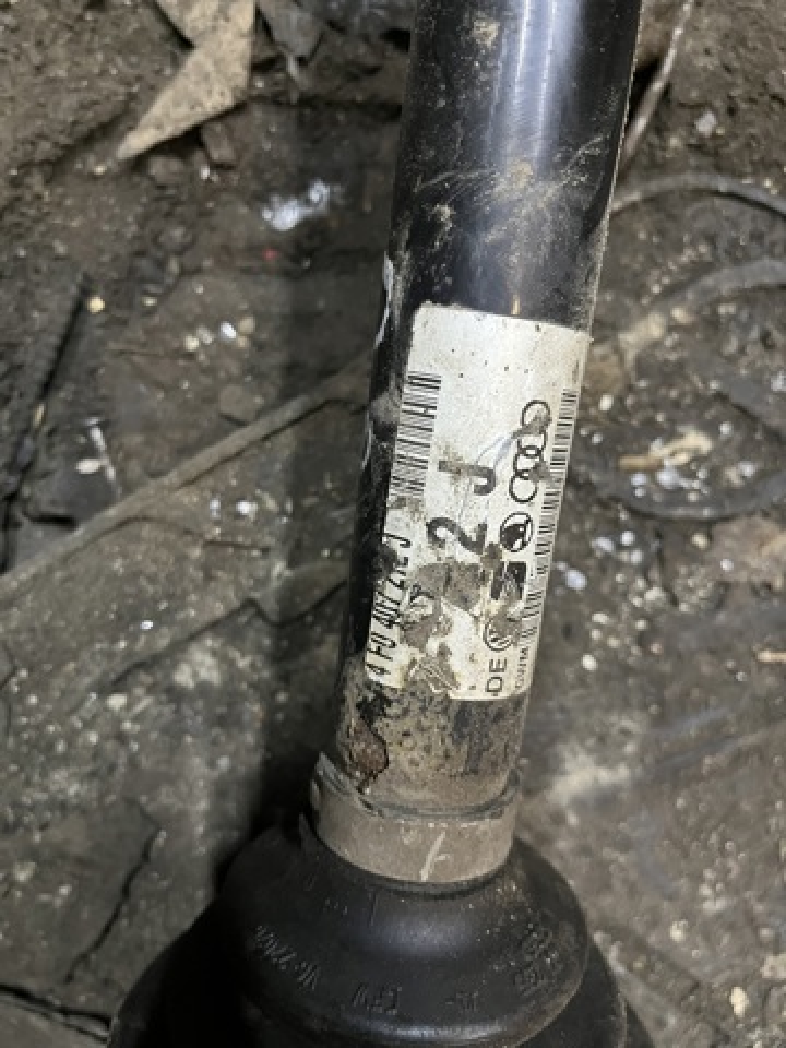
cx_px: 393
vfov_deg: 67.3
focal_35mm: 26
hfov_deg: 53.1
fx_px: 787
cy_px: 524
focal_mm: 5.1
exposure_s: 1/33
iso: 500
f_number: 1.6
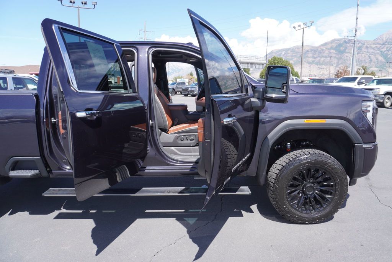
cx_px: 196
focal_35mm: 24
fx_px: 261
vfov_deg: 53.2
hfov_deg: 73.7
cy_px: 131
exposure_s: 1/160
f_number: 6.3
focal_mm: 16
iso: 100
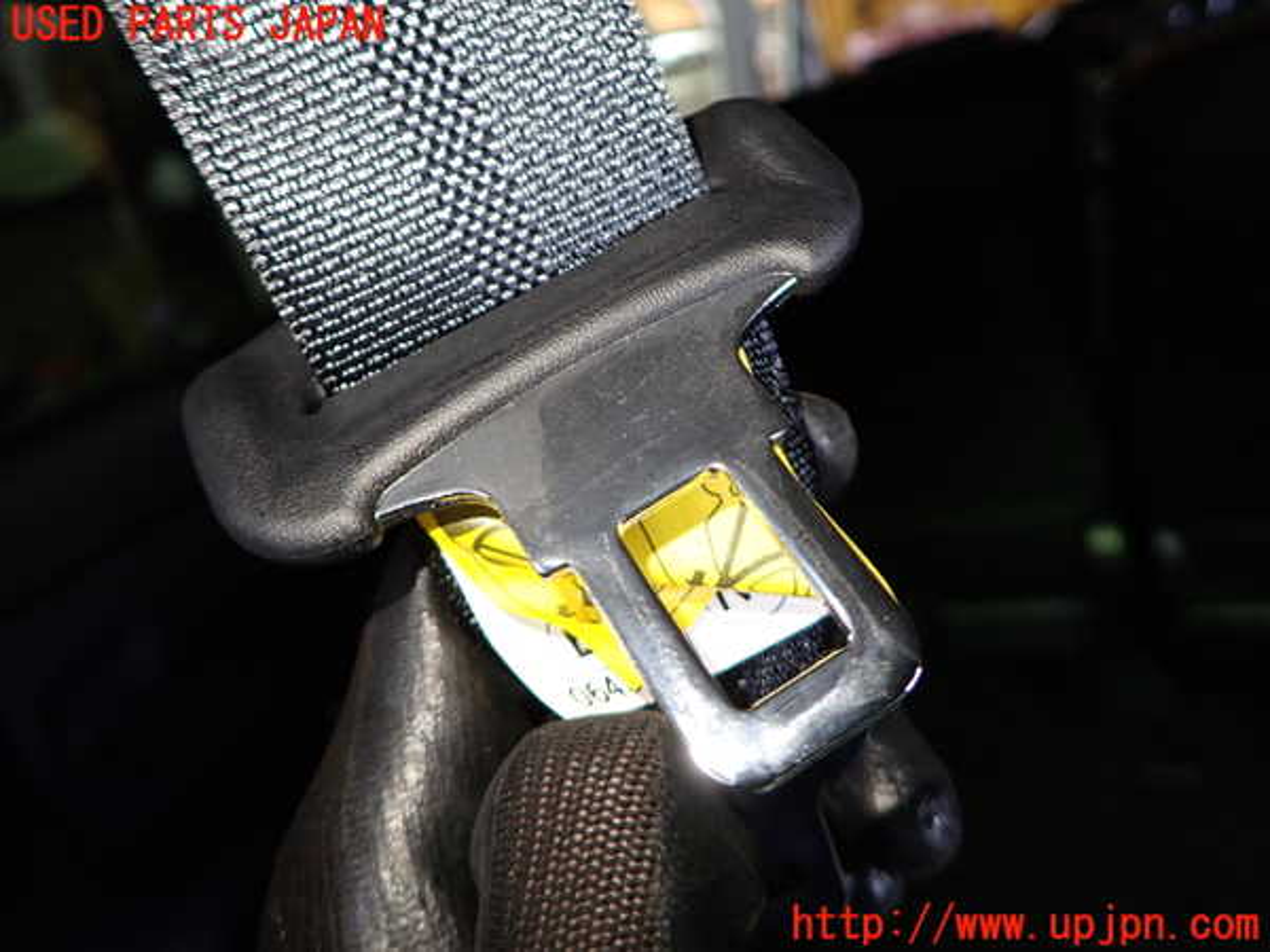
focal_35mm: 25
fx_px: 917
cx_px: 635
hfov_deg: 69.4
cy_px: 476
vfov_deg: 54.9
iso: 200
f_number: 2
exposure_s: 1/30
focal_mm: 4.5
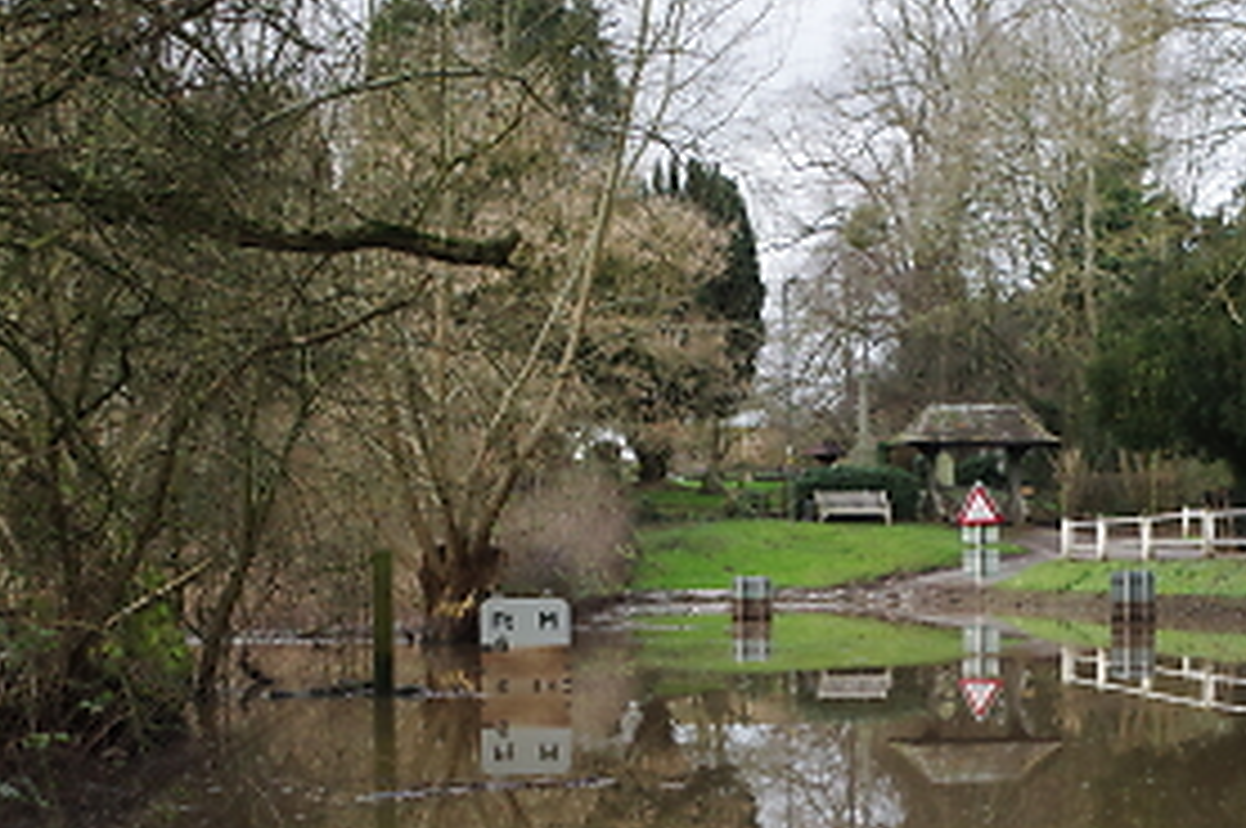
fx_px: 2696
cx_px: 841
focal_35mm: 78
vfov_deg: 17.4
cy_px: 616
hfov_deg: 25.9
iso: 1600
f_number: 5.6
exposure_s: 1/800
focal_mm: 24.38
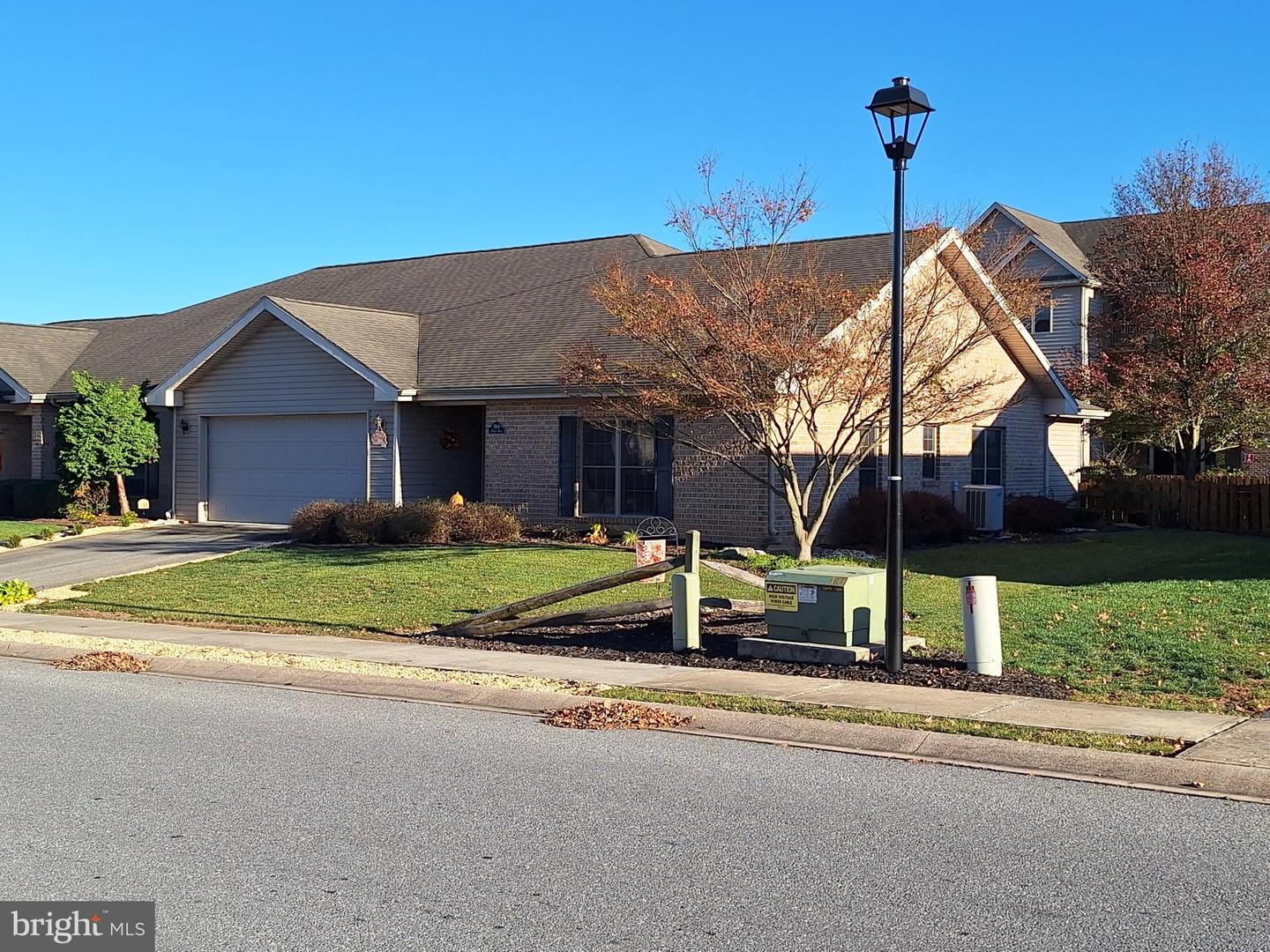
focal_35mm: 23
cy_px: 476
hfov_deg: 73.9
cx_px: 635
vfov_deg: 58.9
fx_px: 844
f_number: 1.8
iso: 40
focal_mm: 5.54
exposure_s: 1/2268
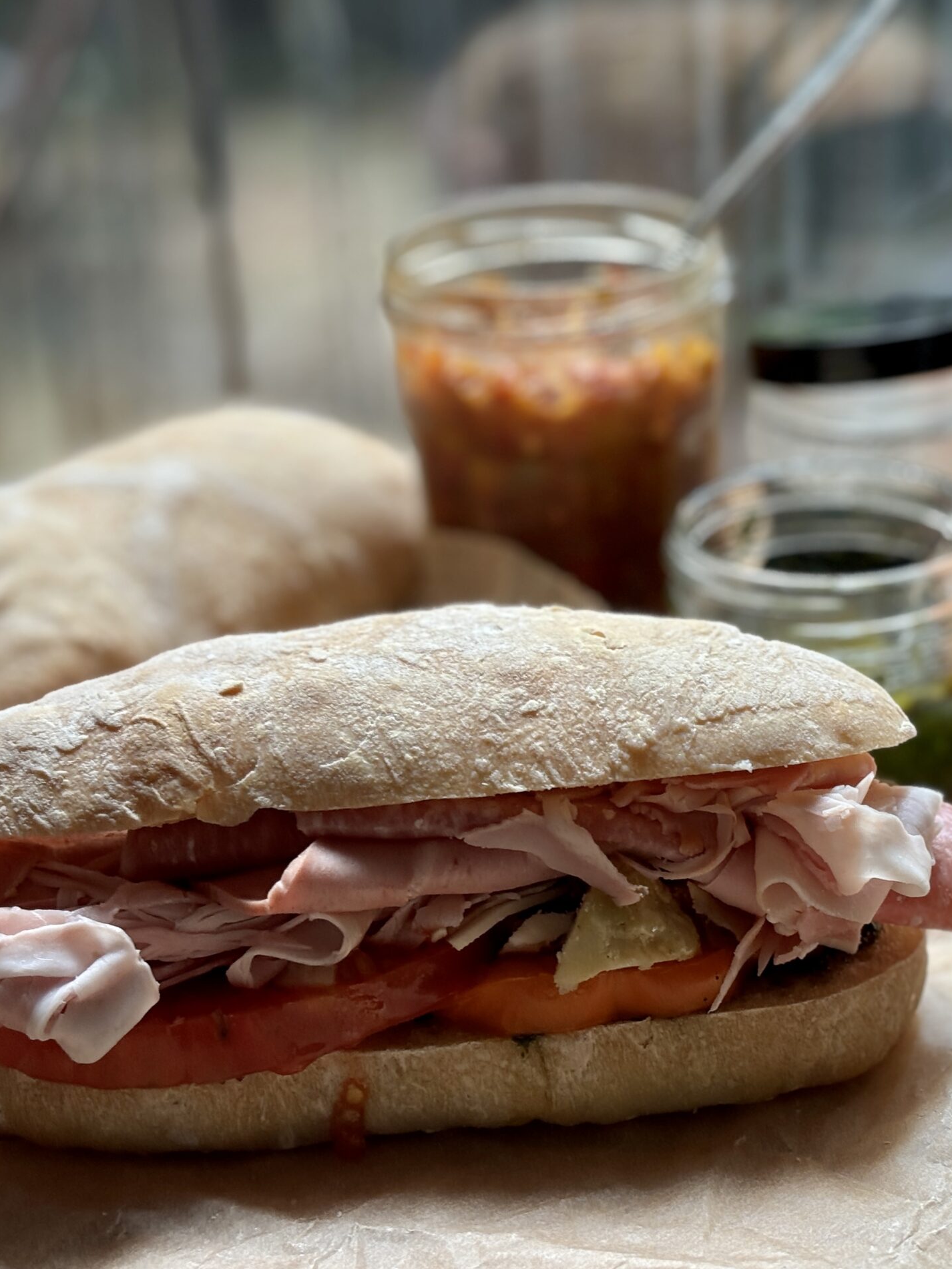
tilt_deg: -25.9
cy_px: 639
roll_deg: +1.2
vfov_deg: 27.8
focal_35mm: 70
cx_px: 671
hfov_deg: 20.9
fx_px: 2567
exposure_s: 1/130
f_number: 1.6
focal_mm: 5.96
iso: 25
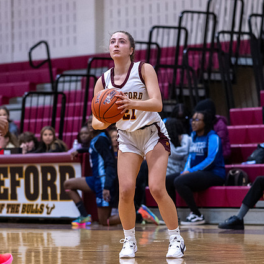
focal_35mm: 204
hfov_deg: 8.6
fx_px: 1760
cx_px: 144
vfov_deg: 8.6
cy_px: 148
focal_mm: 85
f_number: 1.8
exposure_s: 1/1250
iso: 2500
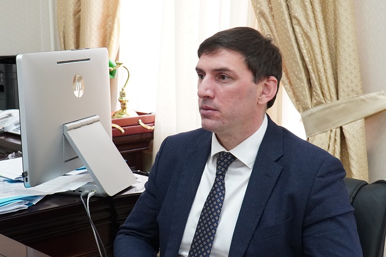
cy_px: 143
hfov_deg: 36.9
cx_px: 190
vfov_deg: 25.0
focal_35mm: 54
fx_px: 579
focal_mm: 26
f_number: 5.6
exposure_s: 1/50
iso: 2000
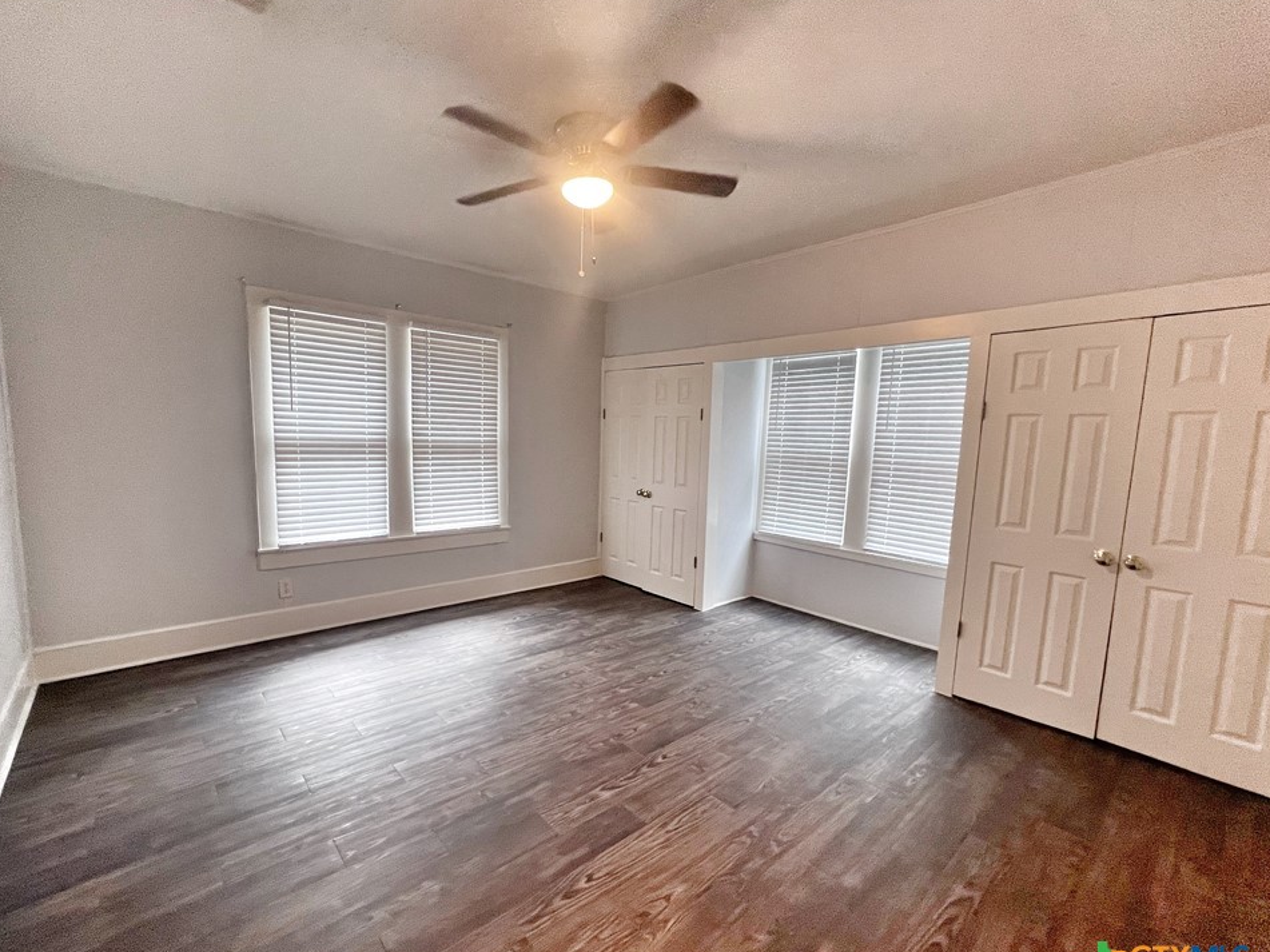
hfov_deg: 102.0
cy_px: 494
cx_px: 598
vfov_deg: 85.6
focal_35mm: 14
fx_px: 514
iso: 250
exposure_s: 1/41
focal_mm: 1.57
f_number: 1.8
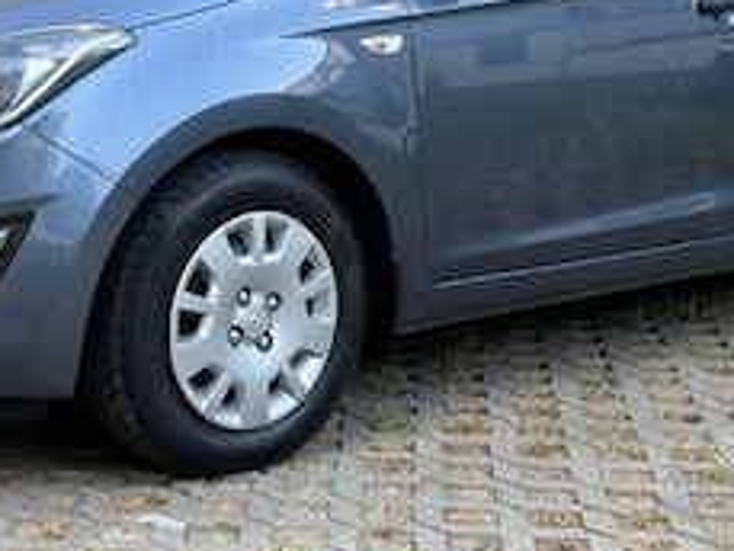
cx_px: 317
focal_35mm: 102
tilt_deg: -6.3
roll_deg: -0.1
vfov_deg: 14.4
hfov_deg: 19.2
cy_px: 91
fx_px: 2164
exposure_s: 1/122
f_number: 1.78
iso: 80
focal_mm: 6.76
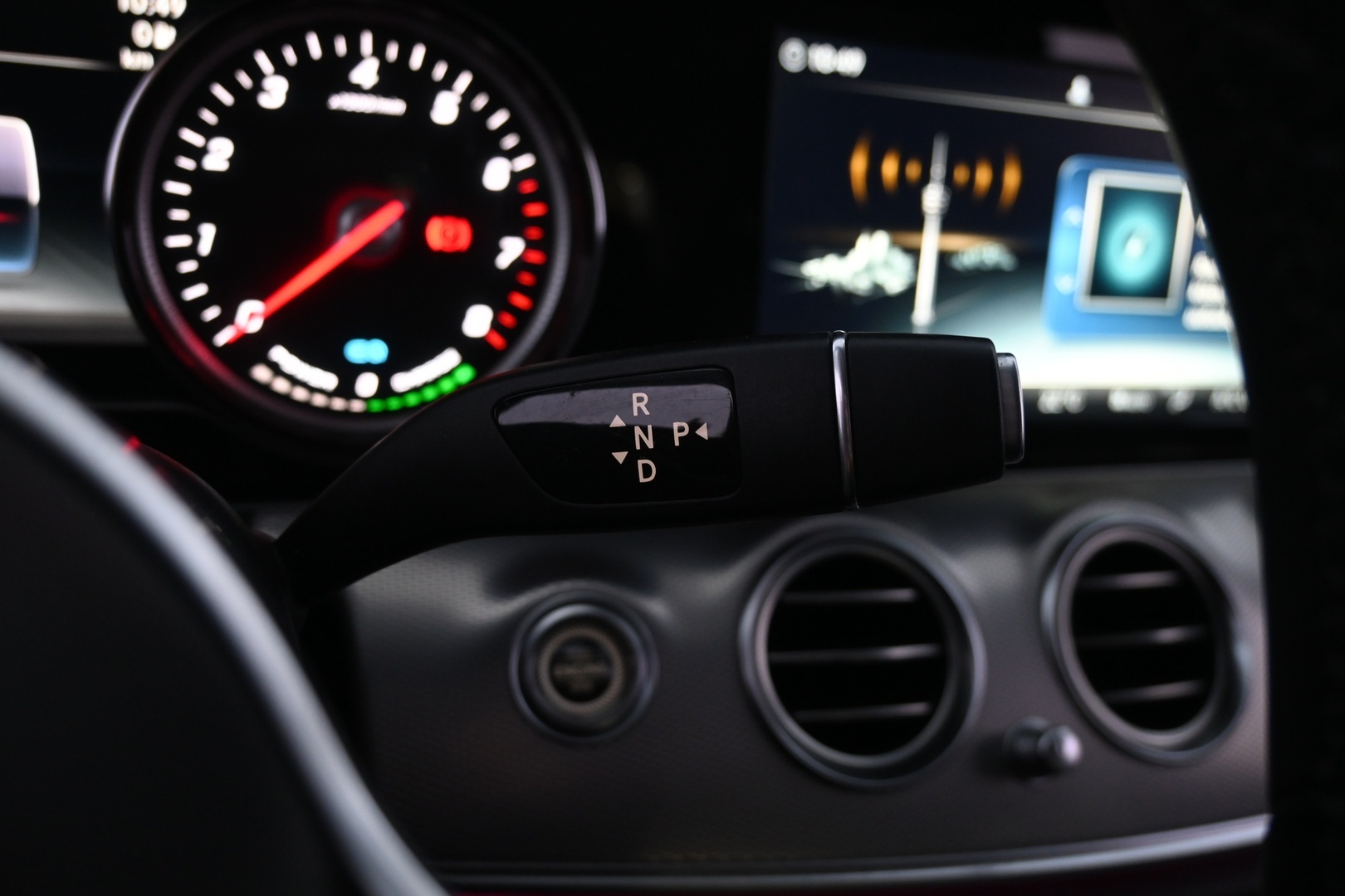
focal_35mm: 29
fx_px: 1093
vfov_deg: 44.6
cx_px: 672
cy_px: 448
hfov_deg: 63.2
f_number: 3.8
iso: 1100
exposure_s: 1/30
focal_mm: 19.5
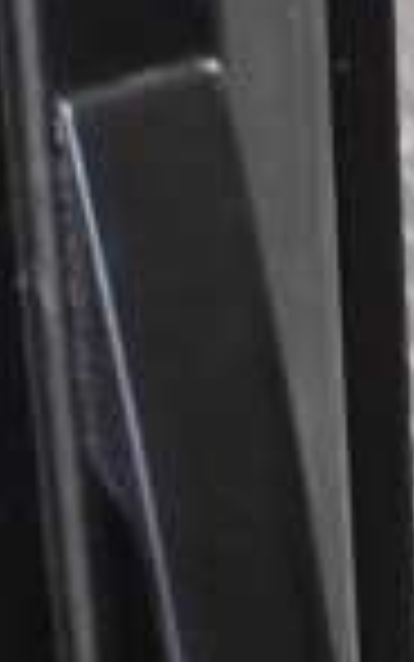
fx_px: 3427
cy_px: -299
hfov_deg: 6.3
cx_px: 1300
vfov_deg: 10.7
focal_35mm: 190
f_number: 4
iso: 6400
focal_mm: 20
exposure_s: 1/60
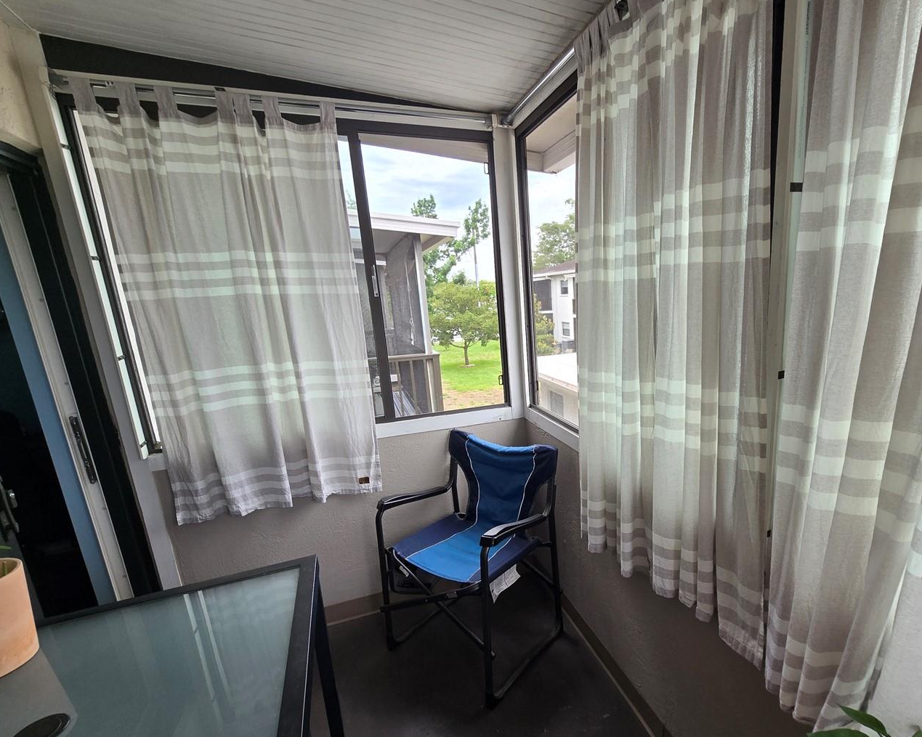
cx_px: 562
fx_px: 437
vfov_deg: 80.1
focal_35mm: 16
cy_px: 409
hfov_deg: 91.7
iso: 50
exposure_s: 1/217
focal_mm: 2.2
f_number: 2.2
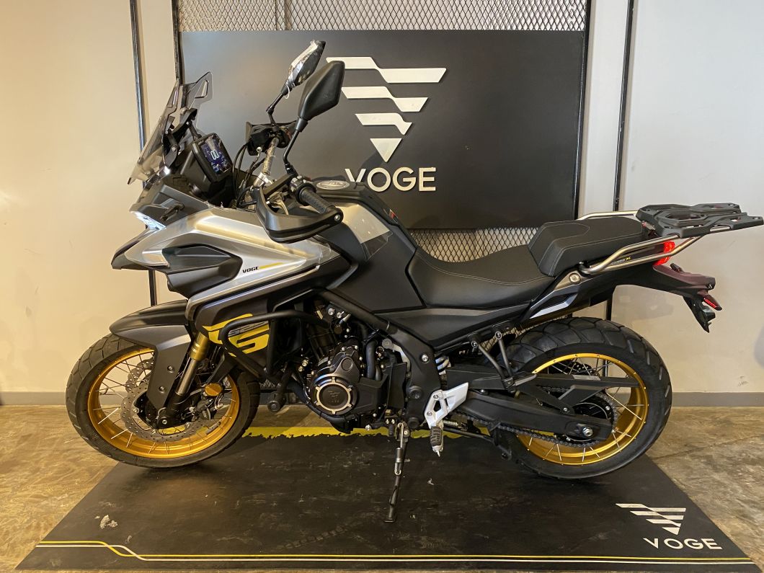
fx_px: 574
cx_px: 382
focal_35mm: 26
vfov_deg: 53.1
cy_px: 286
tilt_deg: -10.4
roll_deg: +0.2
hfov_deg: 67.3
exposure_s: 1/60
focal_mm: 4.25
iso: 400
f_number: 1.8
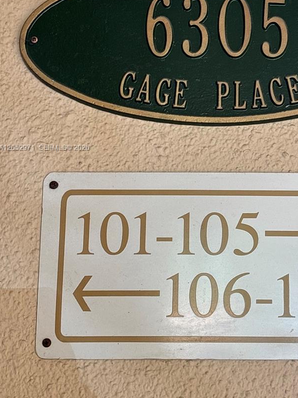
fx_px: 895
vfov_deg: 24.9
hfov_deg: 18.8
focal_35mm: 78
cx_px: 221
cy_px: 148
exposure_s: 1/75
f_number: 1.6
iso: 50
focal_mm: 5.96
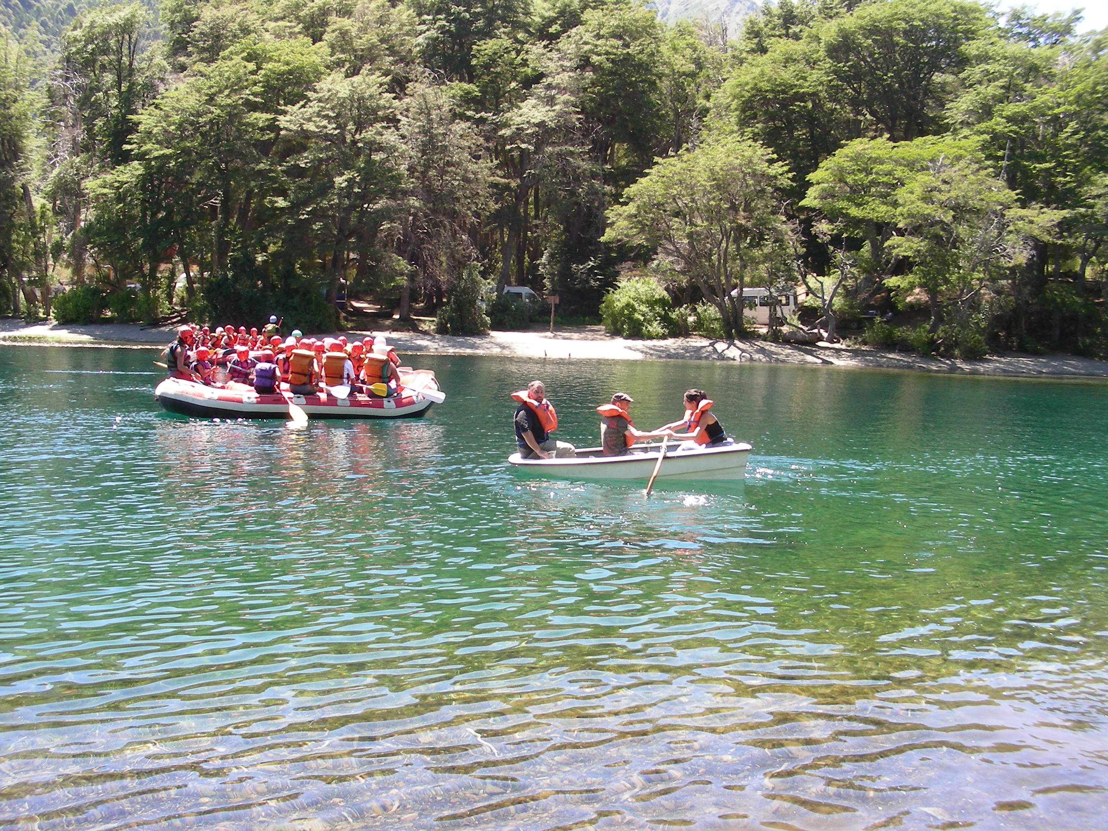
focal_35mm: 38
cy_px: 416
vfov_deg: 37.7
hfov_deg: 49.0
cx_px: 554
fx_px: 1216
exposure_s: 1/109
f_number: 4
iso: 50
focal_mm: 6.3
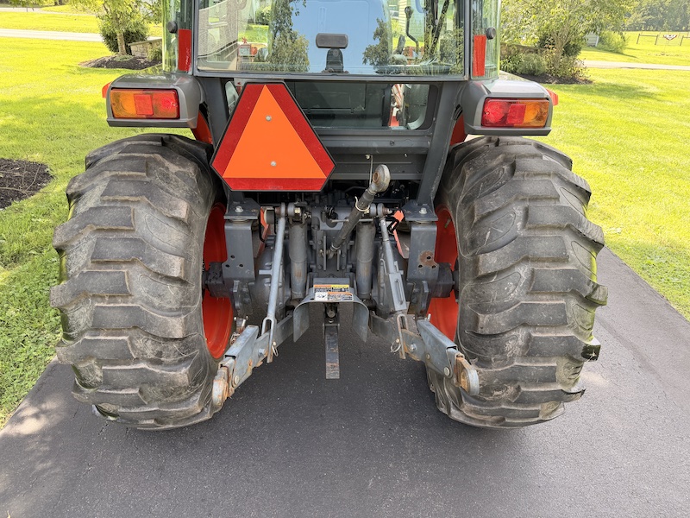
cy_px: 259
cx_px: 345
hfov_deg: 71.6
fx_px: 478
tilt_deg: -29.7
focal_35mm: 24
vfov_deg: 56.8
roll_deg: +0.4
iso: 80
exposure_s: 1/262
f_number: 1.78
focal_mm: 6.76
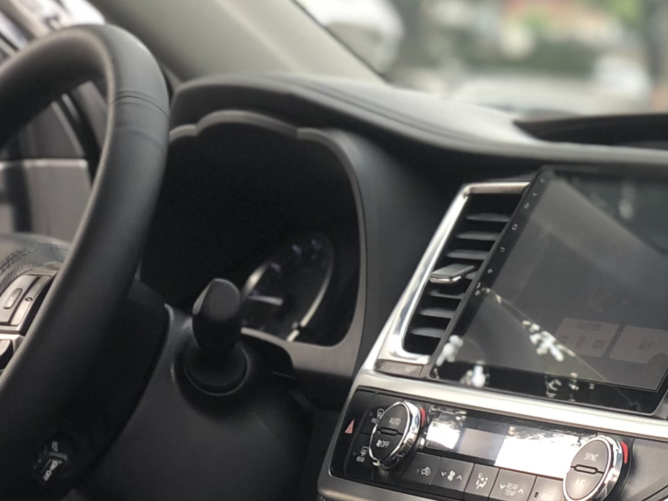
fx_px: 3107
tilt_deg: -9.0
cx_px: 730
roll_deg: -2.2
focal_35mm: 161
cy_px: 569
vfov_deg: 9.1
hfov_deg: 12.1
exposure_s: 1/60
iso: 32
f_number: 2.4
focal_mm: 6
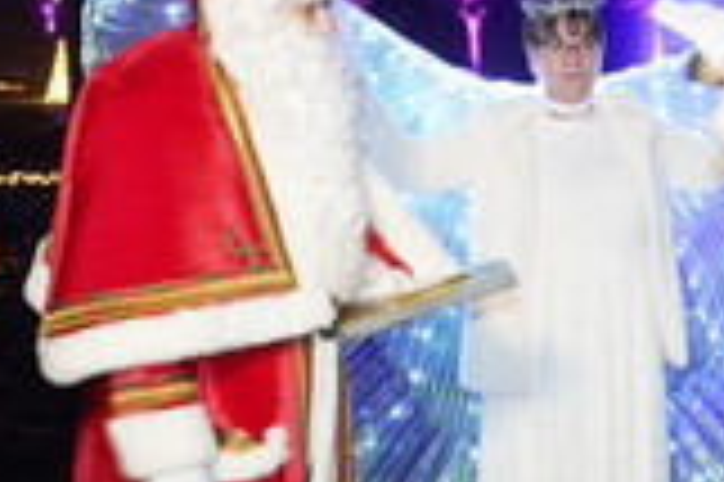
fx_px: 2190
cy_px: 95
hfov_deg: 18.5
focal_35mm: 109
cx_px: 636
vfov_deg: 12.5
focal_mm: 39
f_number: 4.5
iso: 1250
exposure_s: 1/30
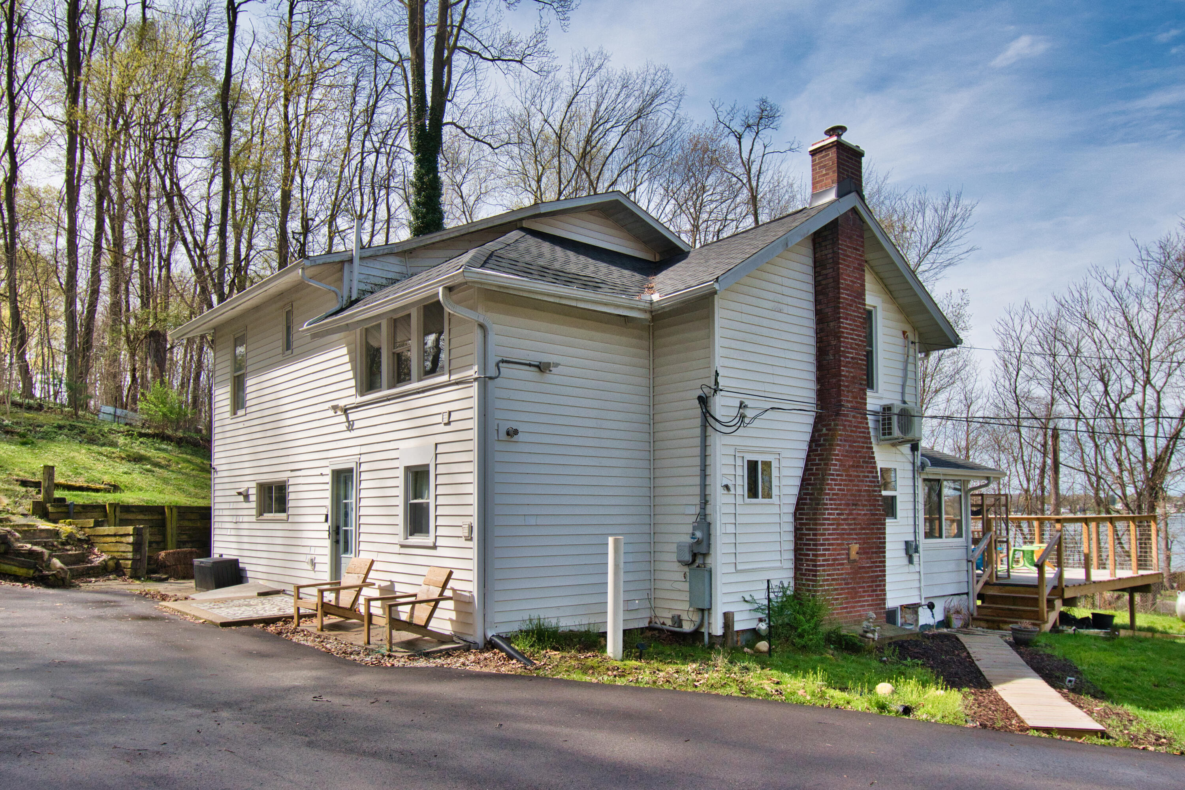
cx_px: 592
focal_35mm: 26
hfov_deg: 70.4
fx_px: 839
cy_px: 395
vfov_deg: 50.4
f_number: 8
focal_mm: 17
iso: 640
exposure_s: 1/1600
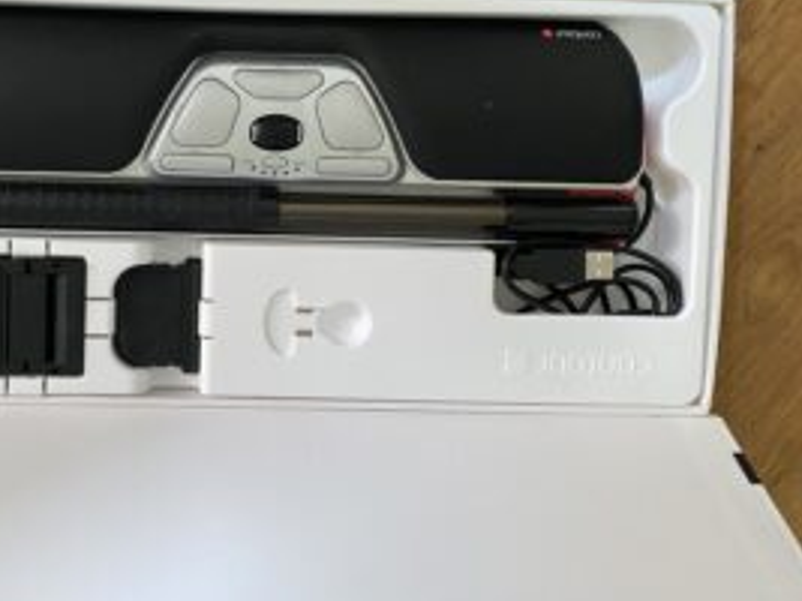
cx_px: 204
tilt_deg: -86.8
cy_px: 171
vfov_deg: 36.2
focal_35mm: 39
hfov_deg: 46.2
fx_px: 903
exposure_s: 1/60
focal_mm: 4.25
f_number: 1.8
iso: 400
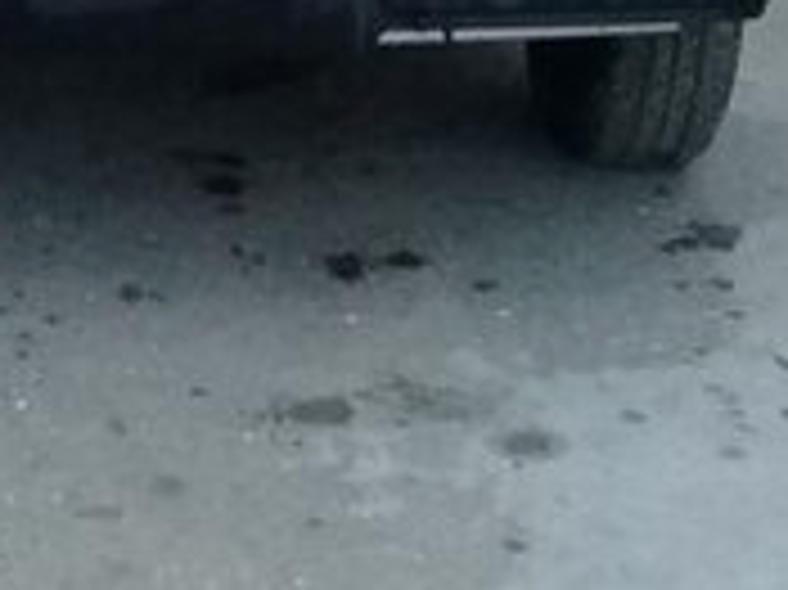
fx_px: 2662
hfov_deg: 16.5
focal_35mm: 117
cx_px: -14
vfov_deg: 12.2
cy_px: -205
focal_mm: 3.3
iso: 500
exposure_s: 1/17
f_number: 2.2
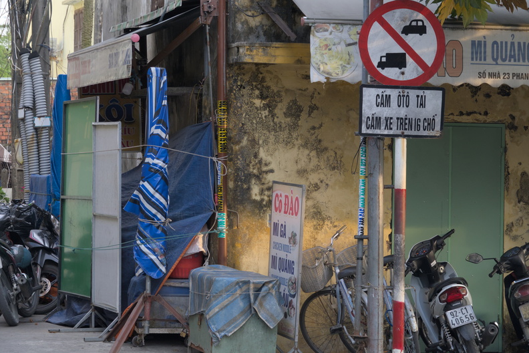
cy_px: 176
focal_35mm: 120
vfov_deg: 11.4
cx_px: 264
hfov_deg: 17.1
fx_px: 1763
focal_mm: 80
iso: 800
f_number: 7.1
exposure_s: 1/125
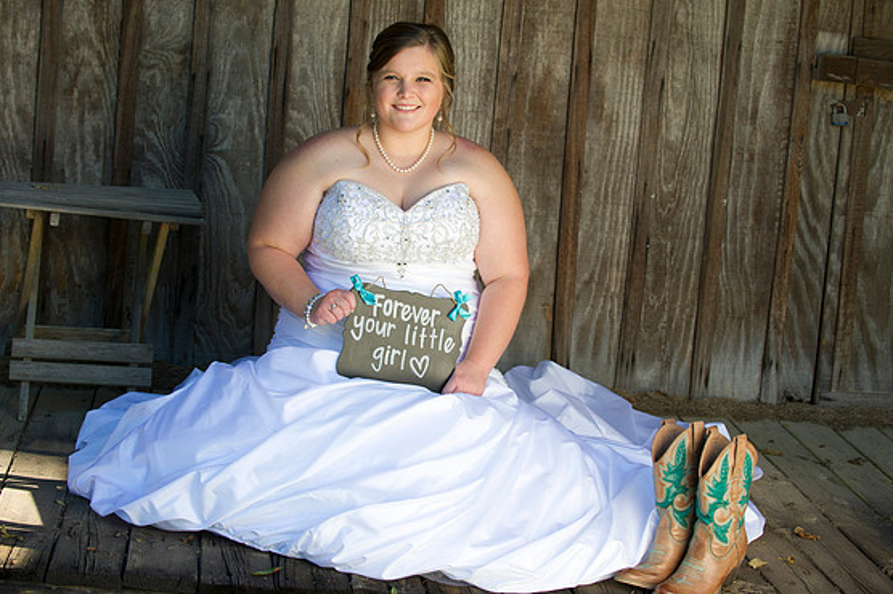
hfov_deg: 27.7
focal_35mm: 73
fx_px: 1810
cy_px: 297
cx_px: 434
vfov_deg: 18.6
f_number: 4.5
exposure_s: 1/160
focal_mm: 70
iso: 200
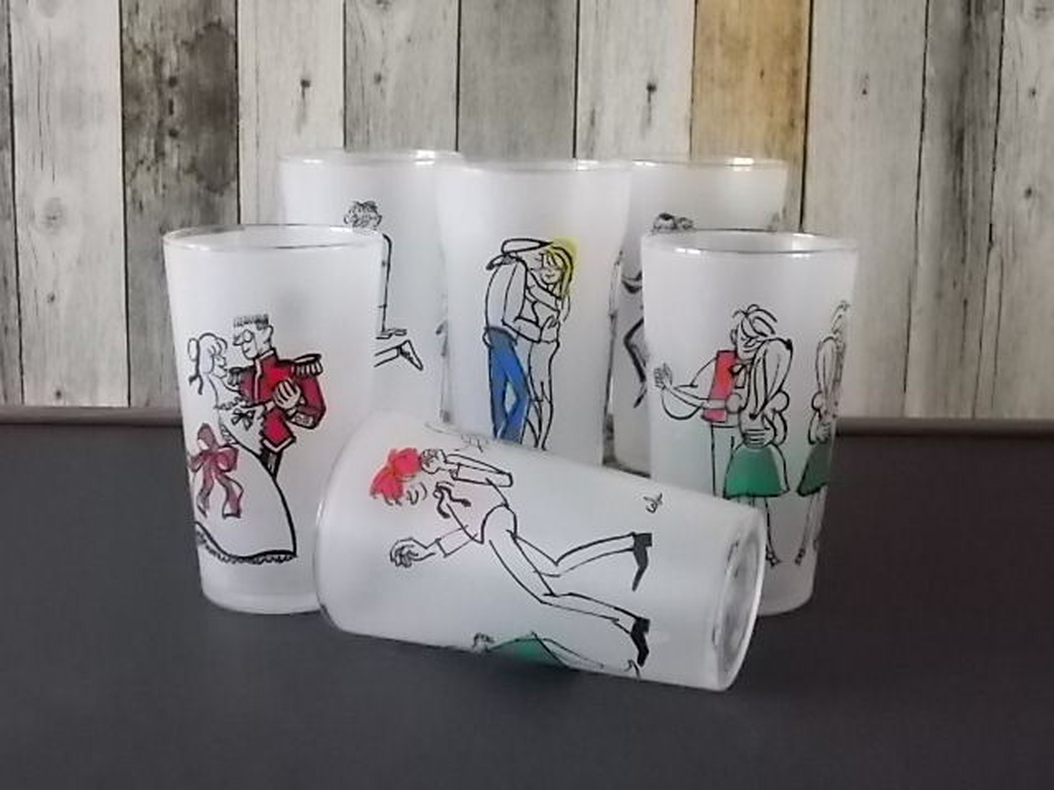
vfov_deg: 29.1
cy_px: 395
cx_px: 527
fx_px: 1522
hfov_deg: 38.2
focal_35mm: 50
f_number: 4.5
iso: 800
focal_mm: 9
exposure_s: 1/60
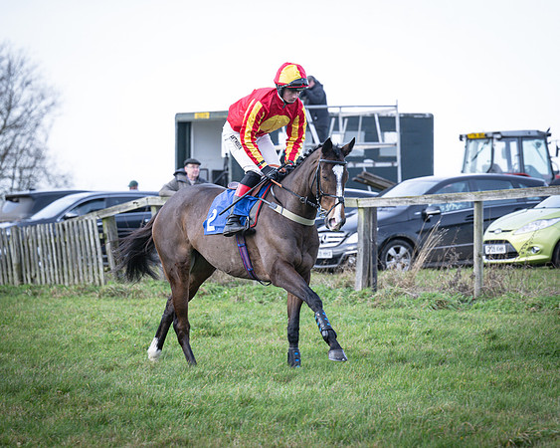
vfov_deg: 7.8
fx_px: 3269
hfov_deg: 9.8
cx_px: 357
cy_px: 207
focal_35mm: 197
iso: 400
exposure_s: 1/800
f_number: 4
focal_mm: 130
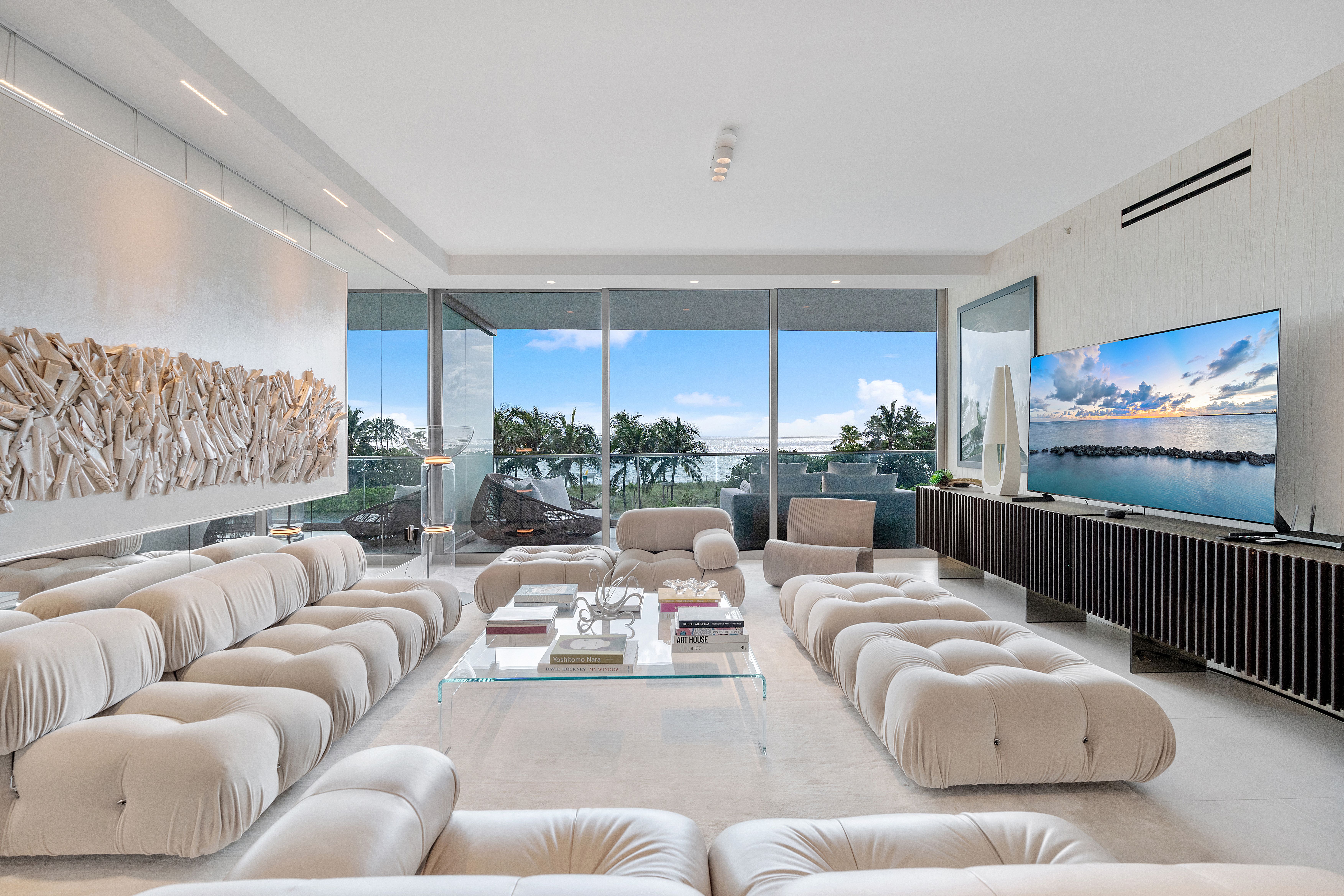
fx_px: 597
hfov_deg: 96.7
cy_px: 448
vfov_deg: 73.8
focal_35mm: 16
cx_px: 672
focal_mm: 16
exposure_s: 1/200
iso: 640
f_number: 8
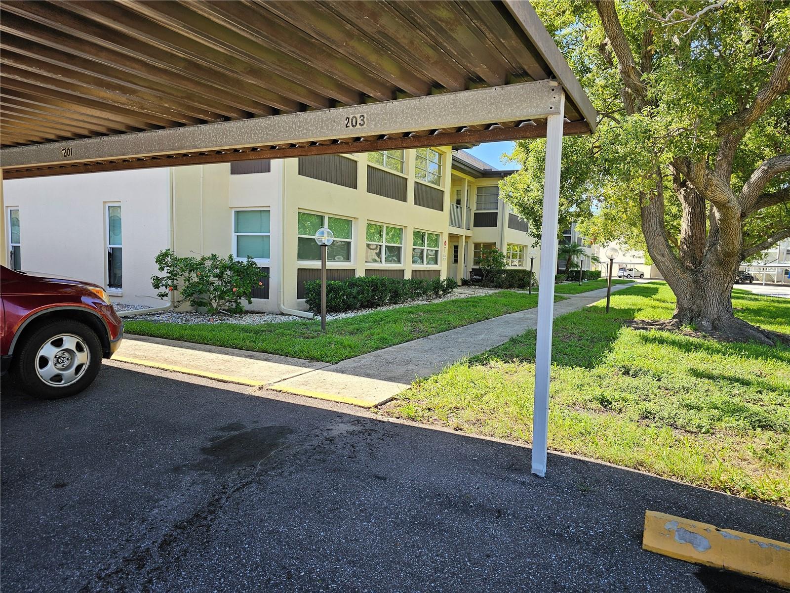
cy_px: 296
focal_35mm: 23
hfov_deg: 73.9
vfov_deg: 58.9
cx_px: 395
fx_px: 525
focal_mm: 6.3
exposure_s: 1/180
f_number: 1.7
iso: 12
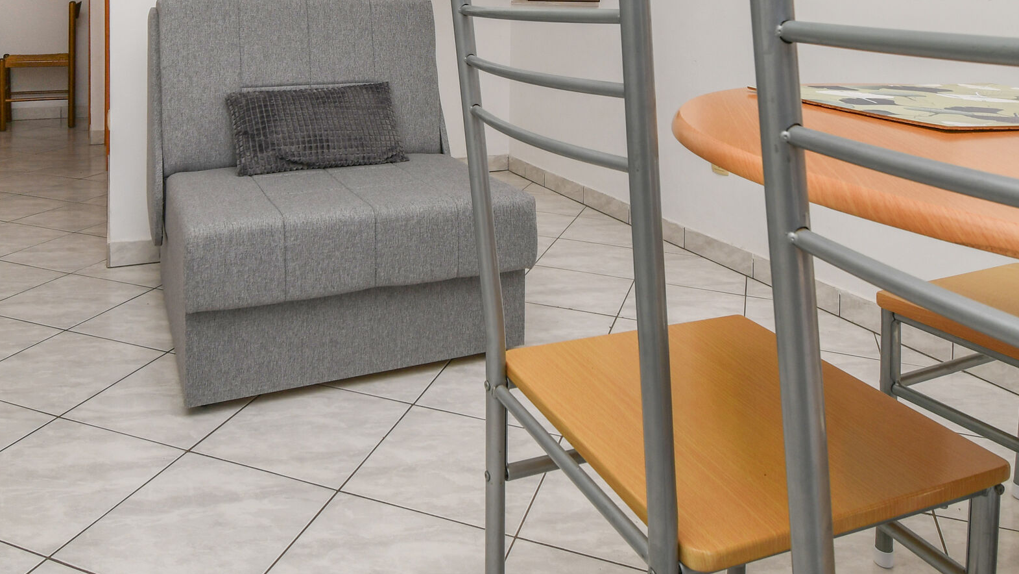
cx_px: 468
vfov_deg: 37.1
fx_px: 757
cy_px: -3
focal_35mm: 28
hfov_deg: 67.8
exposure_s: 1/160
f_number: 9
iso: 160
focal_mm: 10
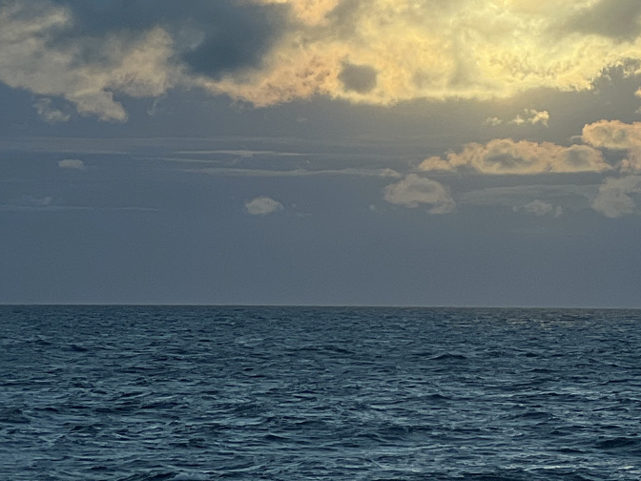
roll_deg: -0.7
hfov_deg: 8.6
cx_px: 671
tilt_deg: +3.4
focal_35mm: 229
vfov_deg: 6.5
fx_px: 4240
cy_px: -32
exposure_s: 1/769
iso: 32
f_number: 2.8
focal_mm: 9
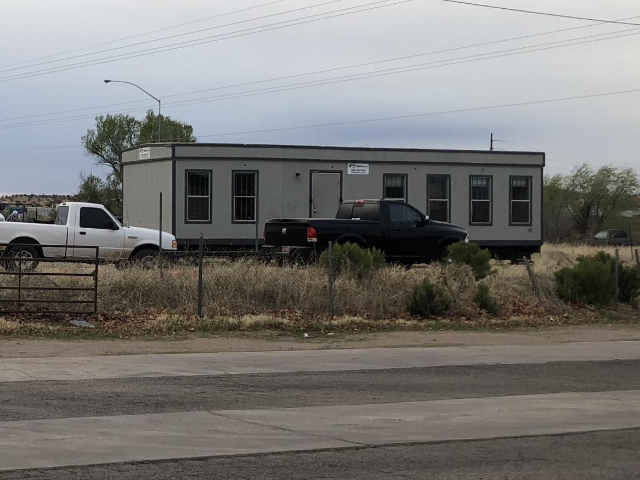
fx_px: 1331
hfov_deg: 25.5
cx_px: -20
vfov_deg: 20.4
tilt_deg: +2.1
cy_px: 246
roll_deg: -1.1
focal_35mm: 72
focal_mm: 3.99
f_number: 1.8
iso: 20
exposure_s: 1/170
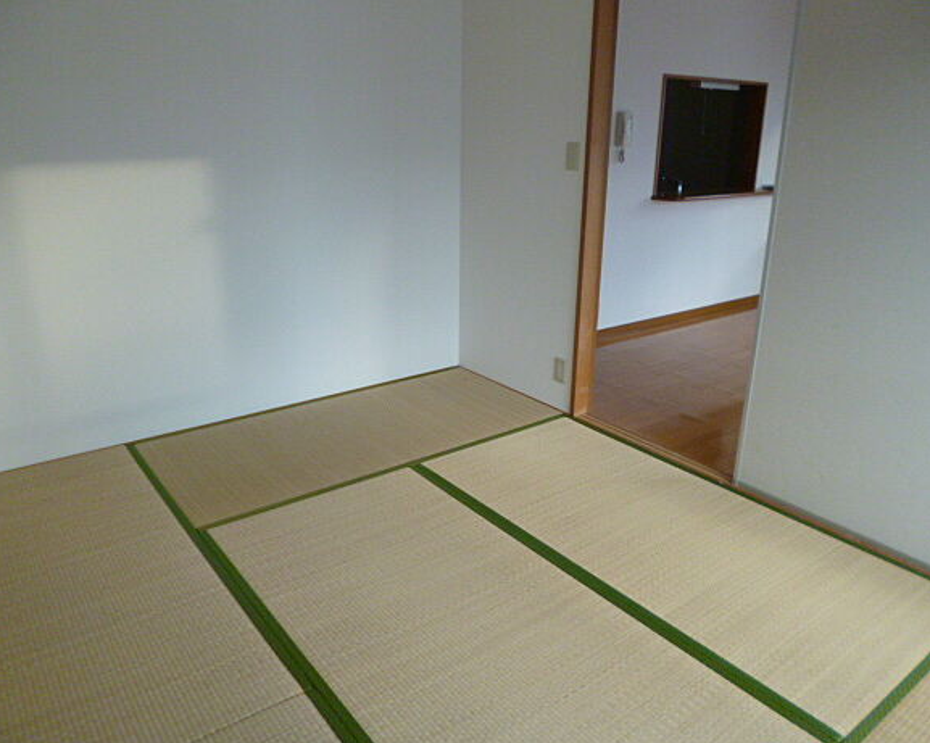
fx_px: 715
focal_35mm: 26
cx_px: 472
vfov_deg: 54.9
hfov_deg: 66.1
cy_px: 361
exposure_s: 1/60
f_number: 2.5
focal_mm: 4.3
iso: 320
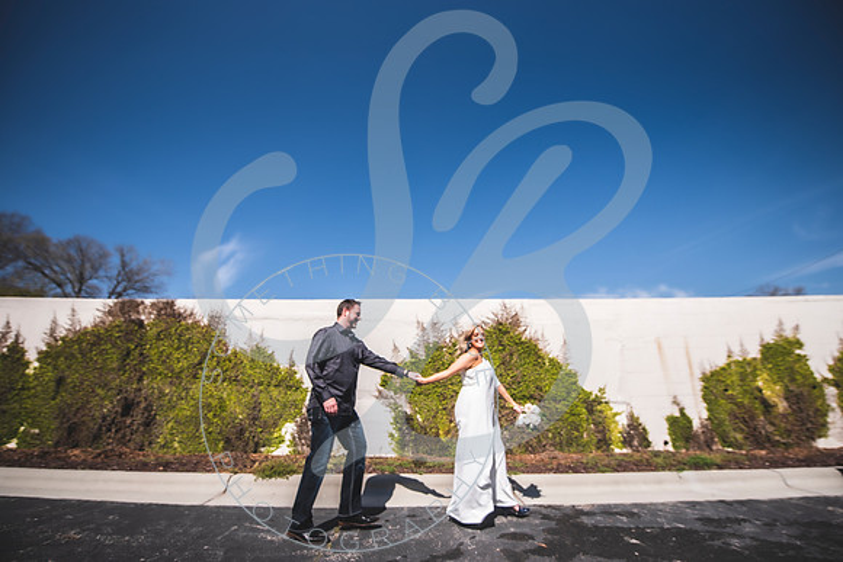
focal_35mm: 15
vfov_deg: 77.6
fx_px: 349
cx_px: 422
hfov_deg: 100.7
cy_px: 294
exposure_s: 1/3200
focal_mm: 14
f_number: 2.8
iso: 100
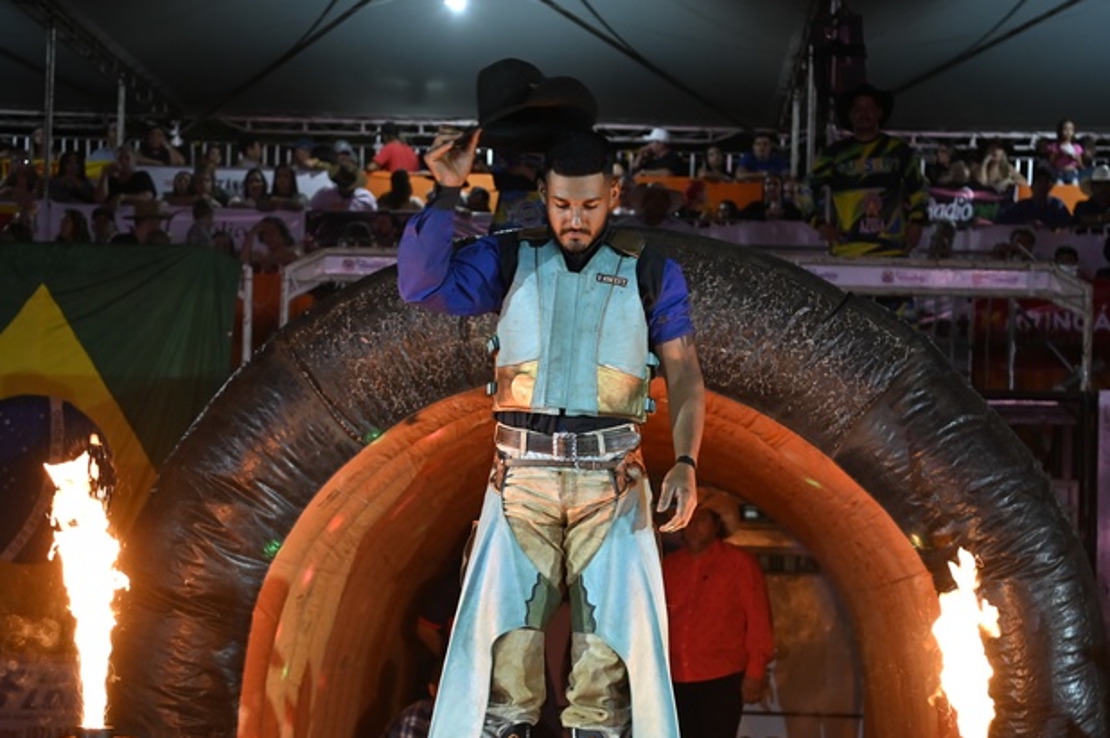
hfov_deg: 30.1
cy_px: 495
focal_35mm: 67
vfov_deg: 20.2
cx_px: 580
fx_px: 2064
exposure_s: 1/125
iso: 1400
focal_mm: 46
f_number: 2.8
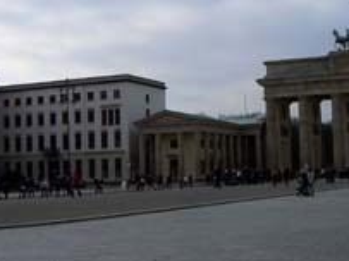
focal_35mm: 75
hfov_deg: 26.0
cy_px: 91
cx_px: 143
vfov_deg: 19.6
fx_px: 756
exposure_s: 1/1250
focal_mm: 6.2
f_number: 4.3
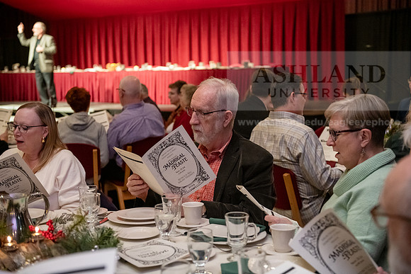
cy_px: 137
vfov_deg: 24.6
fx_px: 628
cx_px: 206
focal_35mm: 55
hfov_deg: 36.2
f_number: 3.2
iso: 4000
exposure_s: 1/125
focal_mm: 55
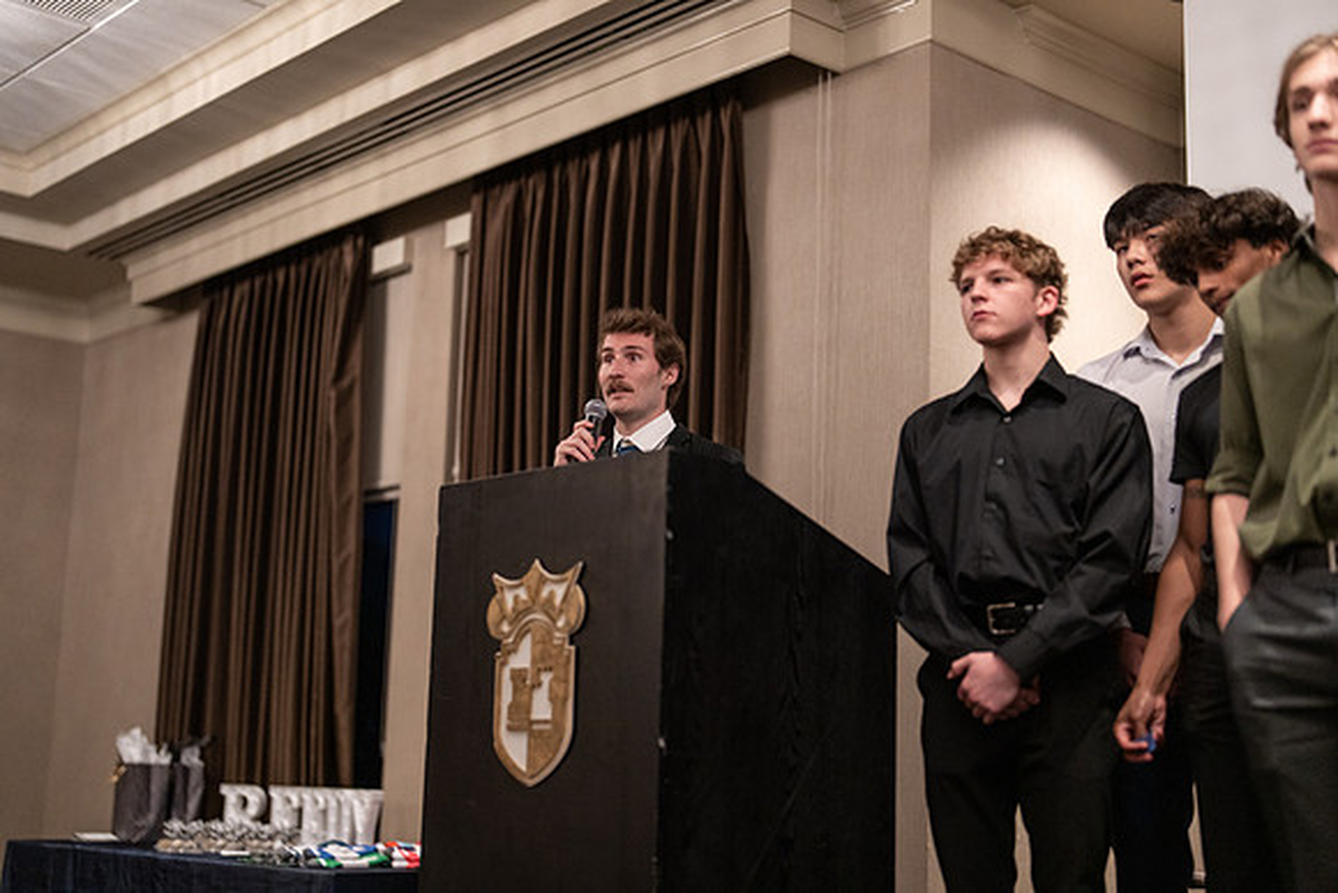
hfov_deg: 39.6
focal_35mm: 50
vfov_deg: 27.0
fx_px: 1859
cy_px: 446
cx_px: 669
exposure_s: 1/320
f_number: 1.2
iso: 2500
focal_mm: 50
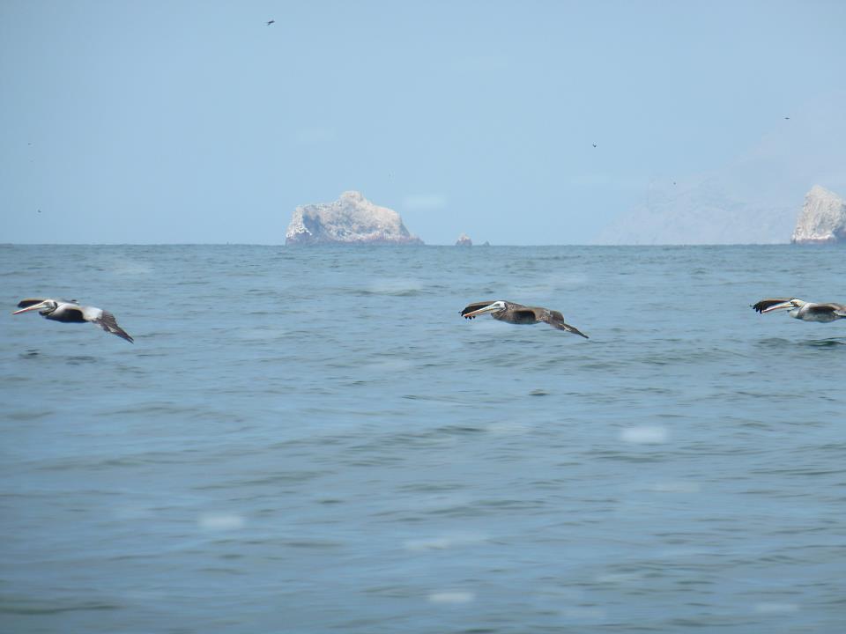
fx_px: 6965
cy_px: 317
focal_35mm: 285
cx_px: 423
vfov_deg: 5.2
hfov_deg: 7.0
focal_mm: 51
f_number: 5.7
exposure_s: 1/320
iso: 100
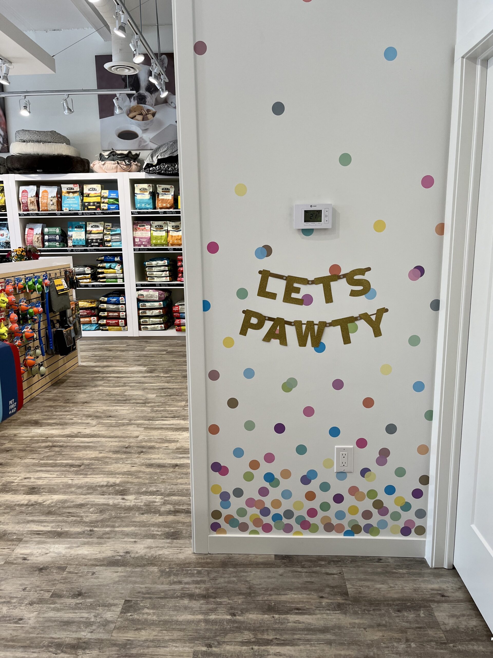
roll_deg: +1.2
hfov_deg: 53.1
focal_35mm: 26
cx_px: 246
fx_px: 494
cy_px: 329
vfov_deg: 67.3
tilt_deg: -12.5
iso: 80
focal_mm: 5.1
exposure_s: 1/120
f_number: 1.6
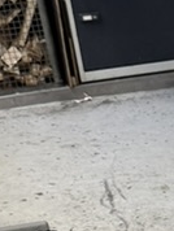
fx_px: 923
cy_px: 361
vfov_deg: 13.4
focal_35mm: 138
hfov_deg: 9.8
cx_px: 383
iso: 200
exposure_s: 1/100
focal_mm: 6.76
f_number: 1.78
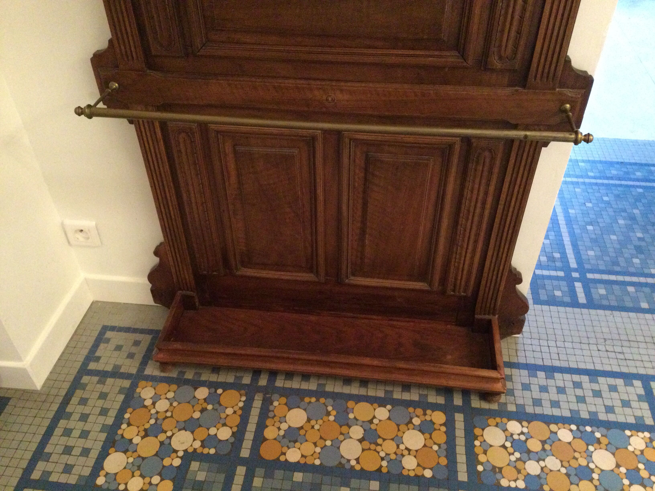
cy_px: 246
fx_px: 587
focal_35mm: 31
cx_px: 328
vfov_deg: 45.4
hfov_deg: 58.4
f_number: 2.4
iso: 500
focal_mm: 3.3
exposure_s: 1/17
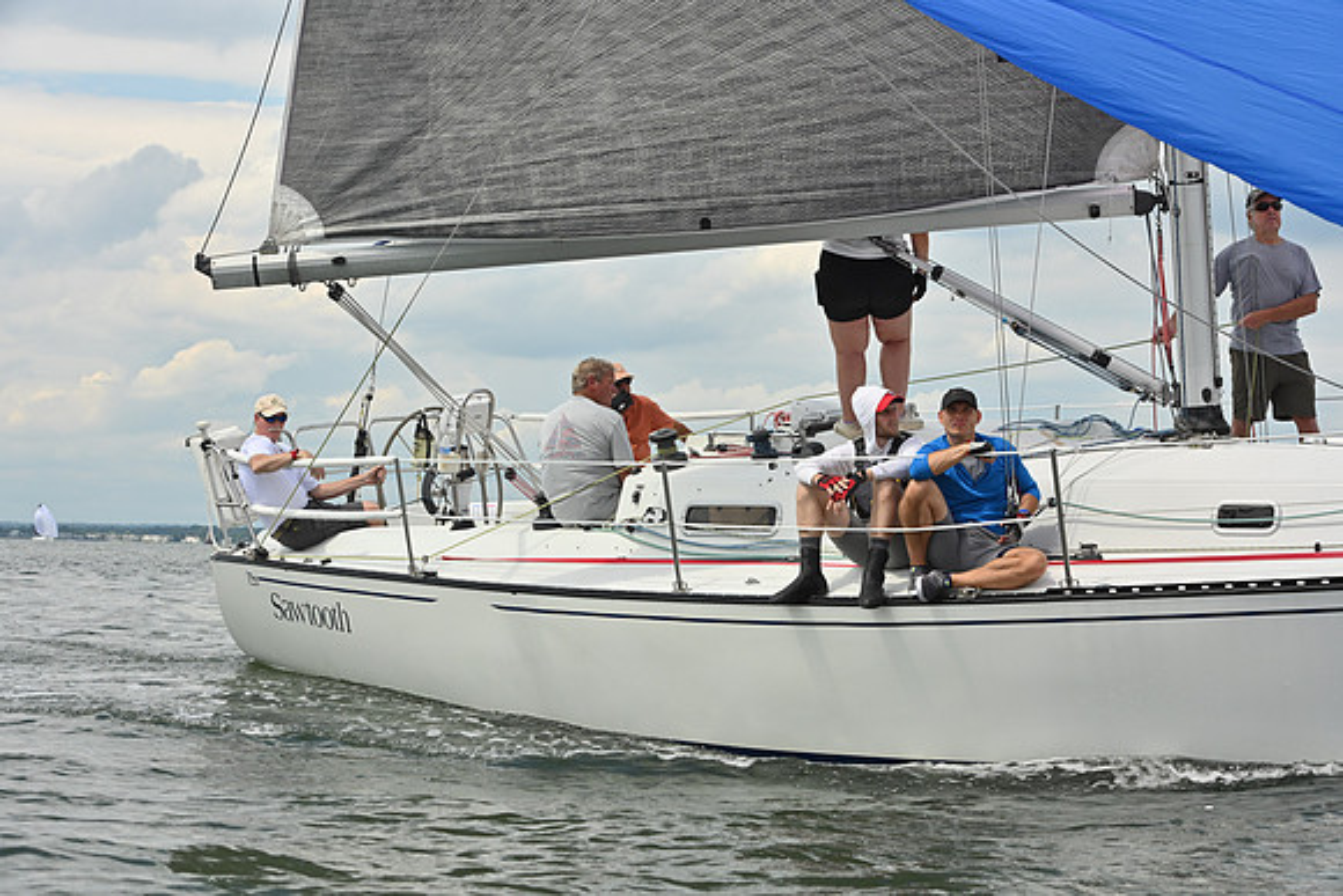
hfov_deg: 28.8
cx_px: 672
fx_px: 2612
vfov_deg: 19.5
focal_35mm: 70
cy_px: 448
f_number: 9
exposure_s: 1/1250
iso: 320
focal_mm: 70
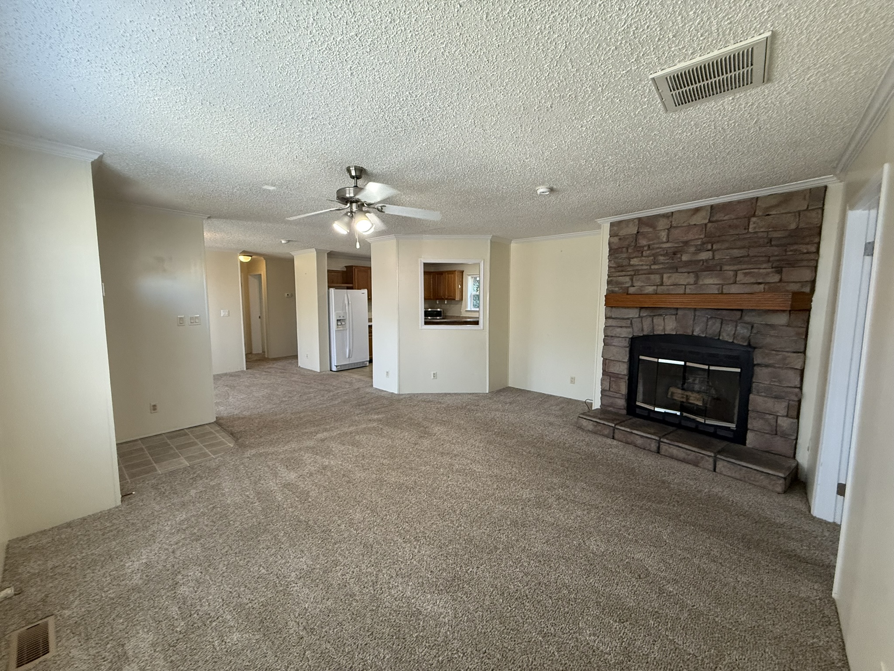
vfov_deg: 85.7
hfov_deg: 102.1
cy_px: 336
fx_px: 362
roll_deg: +0.1
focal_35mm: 14
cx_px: 447
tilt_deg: -5.3
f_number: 2.2
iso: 400
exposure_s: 1/120
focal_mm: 2.22
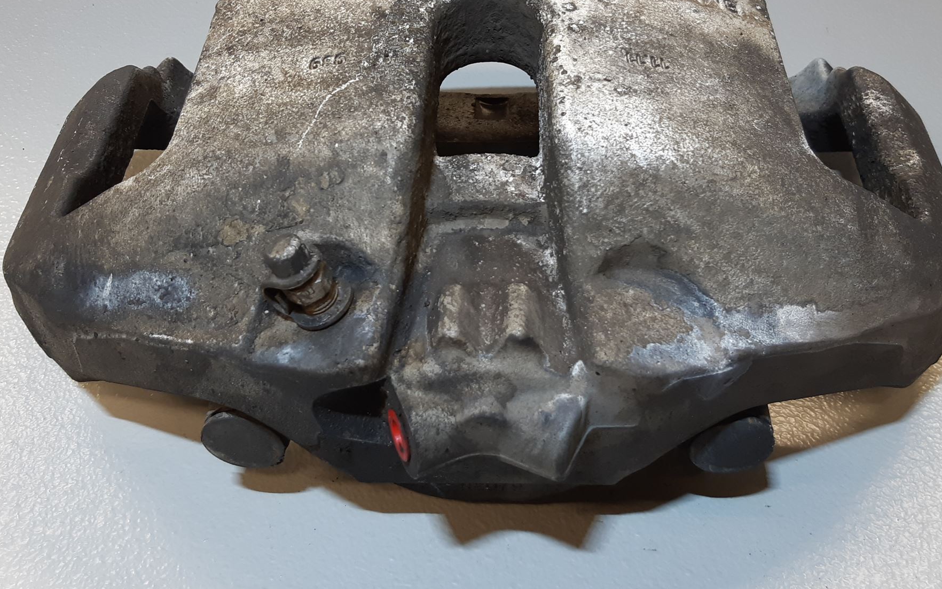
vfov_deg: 39.3
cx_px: 482
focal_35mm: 32
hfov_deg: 59.7
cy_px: 243
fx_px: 821
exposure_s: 1/50
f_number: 1.7
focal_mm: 3.93
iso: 64
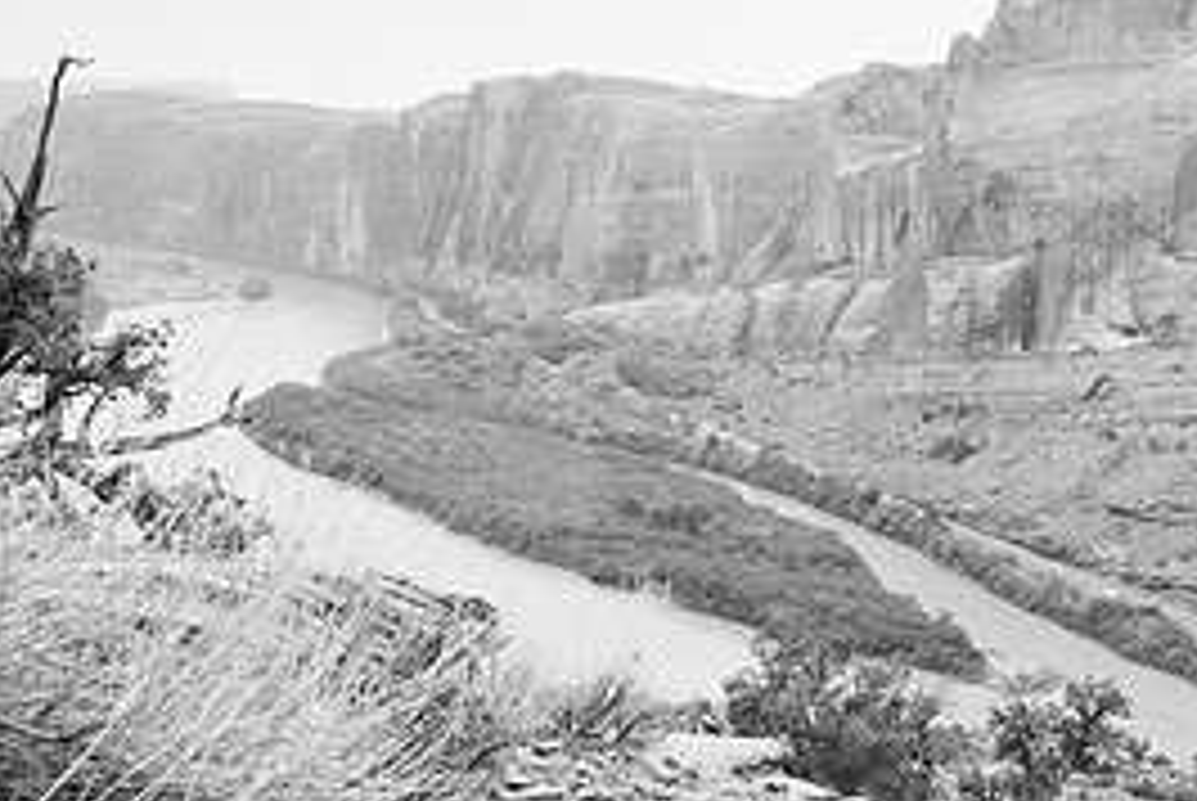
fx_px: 2064
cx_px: 1376
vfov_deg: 21.9
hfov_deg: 28.7
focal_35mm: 62
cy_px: 533
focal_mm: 24
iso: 8000
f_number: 8
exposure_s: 1/800
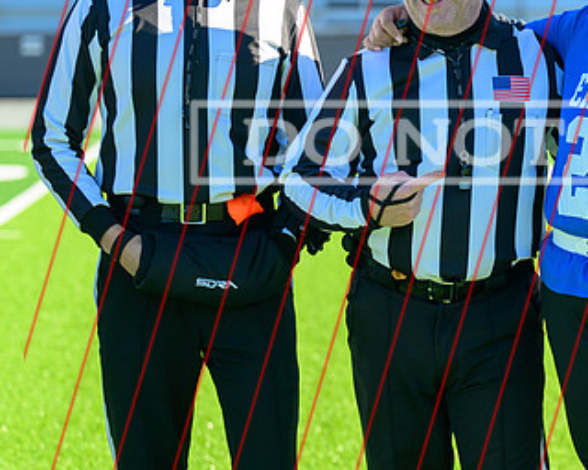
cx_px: 597
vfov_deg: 8.3
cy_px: 228
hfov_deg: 10.2
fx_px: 3254
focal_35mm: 187
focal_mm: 89
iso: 280
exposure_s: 1/1000
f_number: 2.8
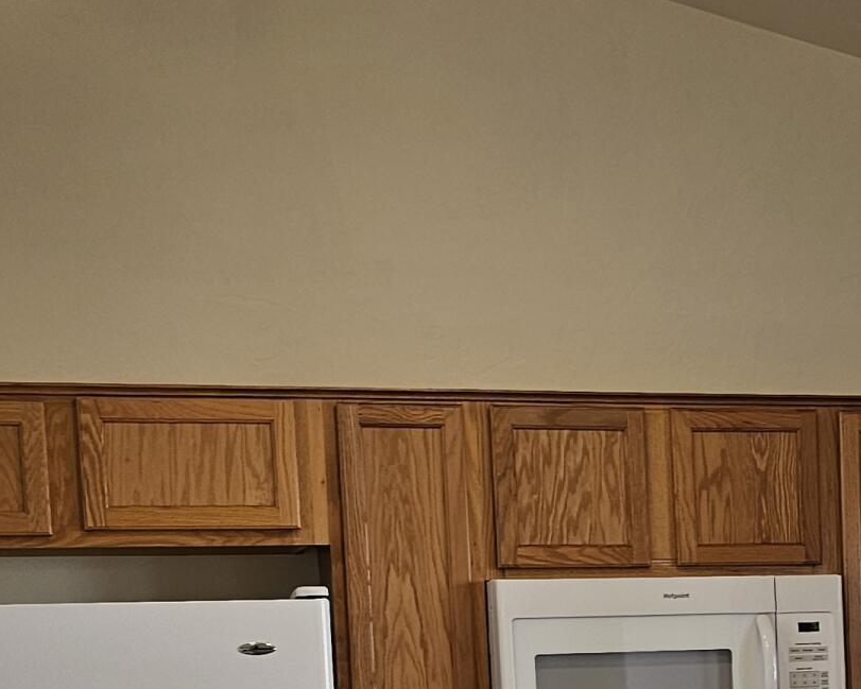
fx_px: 2115
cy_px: 869
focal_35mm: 83
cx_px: 793
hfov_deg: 22.4
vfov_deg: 17.5
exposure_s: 1/120
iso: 50
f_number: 1.7
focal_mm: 6.3
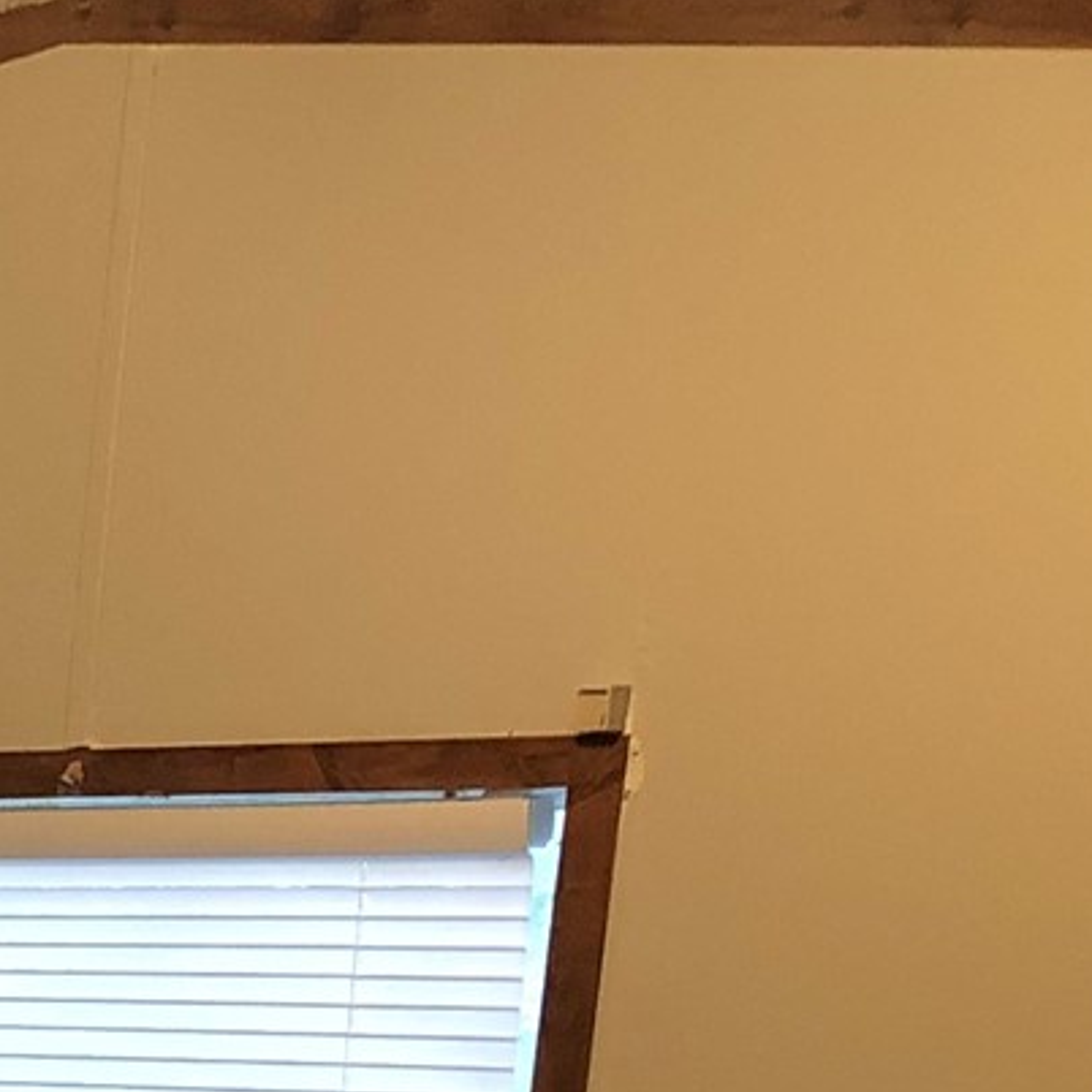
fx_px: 4497
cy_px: 1815
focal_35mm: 126
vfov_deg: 12.8
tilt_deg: -10.8
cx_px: -1654
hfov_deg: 11.2
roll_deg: -0.1
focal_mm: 4
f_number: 1.8
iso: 64
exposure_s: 1/15
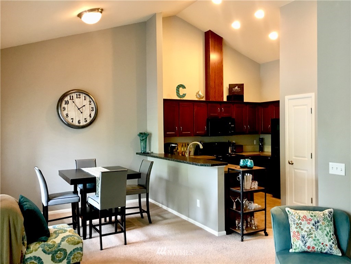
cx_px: 176
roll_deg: +0.4
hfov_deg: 61.7
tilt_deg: +0.1
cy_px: 132
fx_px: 294
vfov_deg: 48.2
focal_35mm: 29
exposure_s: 1/15
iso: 100
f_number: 2.2
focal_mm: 4.15
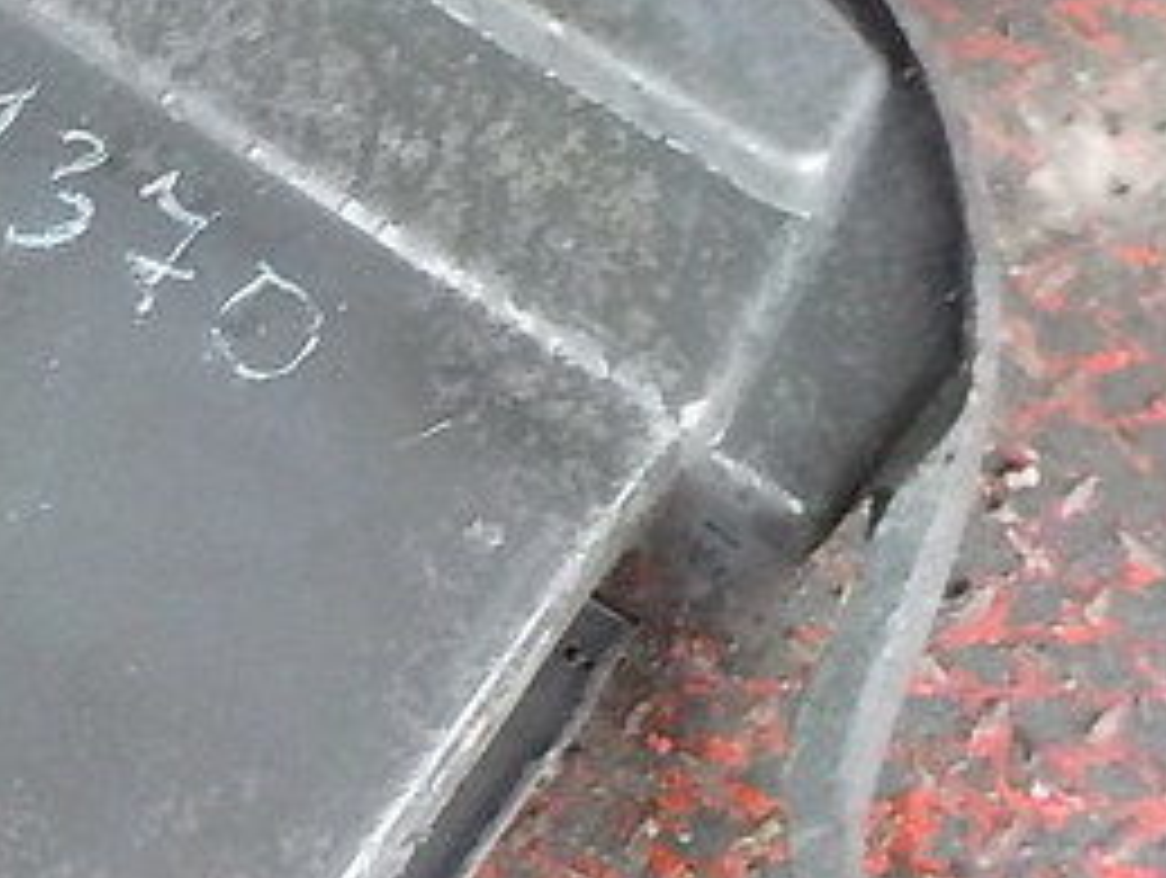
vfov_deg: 19.9
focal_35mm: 74
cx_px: -86
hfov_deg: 24.7
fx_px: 2496
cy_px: 527
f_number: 3.3
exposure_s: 1/15
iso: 800
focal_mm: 4.1
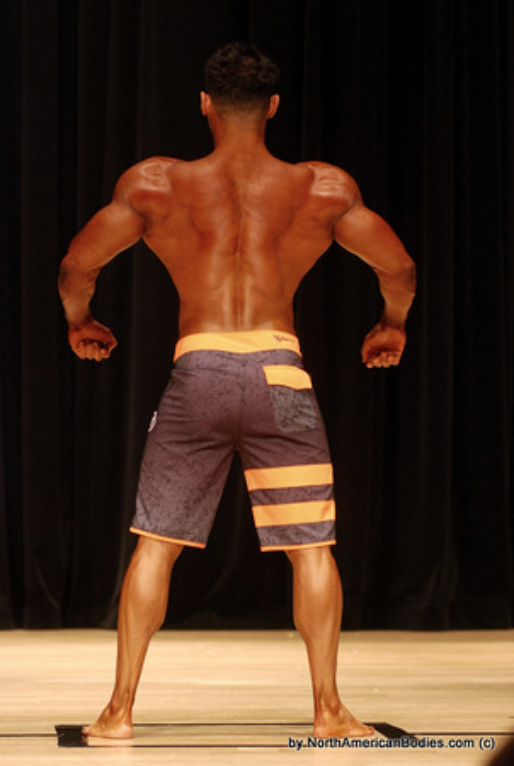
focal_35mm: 120
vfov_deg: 17.0
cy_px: 383
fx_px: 2558
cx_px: 257
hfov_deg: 11.5
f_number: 3.2
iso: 640
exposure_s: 1/125
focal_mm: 80
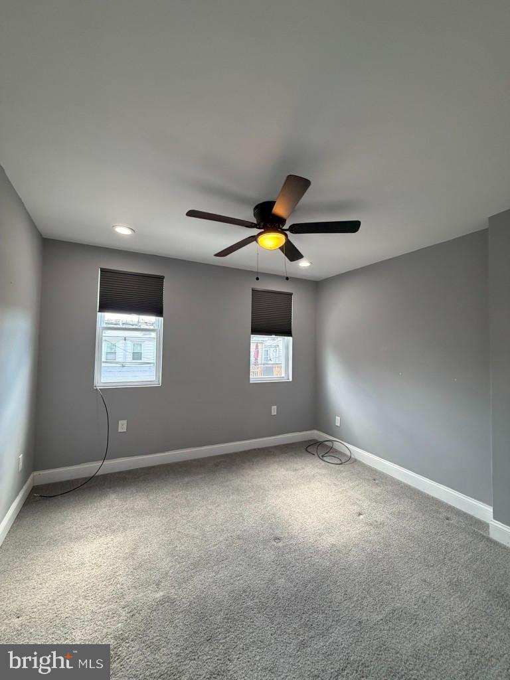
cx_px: 255
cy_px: 340
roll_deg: -2.6
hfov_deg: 85.7
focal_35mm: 14
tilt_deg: +2.1
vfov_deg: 102.1
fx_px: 275
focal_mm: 2.22
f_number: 2.2
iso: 200
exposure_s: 1/120
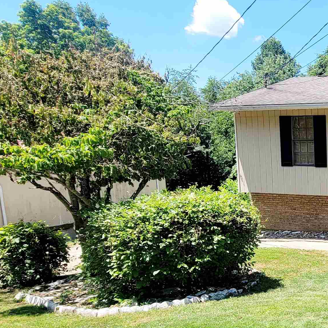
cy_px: 197
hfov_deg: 38.6
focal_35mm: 31
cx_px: 395
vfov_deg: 52.2
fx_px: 332
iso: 50
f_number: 2.2
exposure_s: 1/1000
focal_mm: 2.2
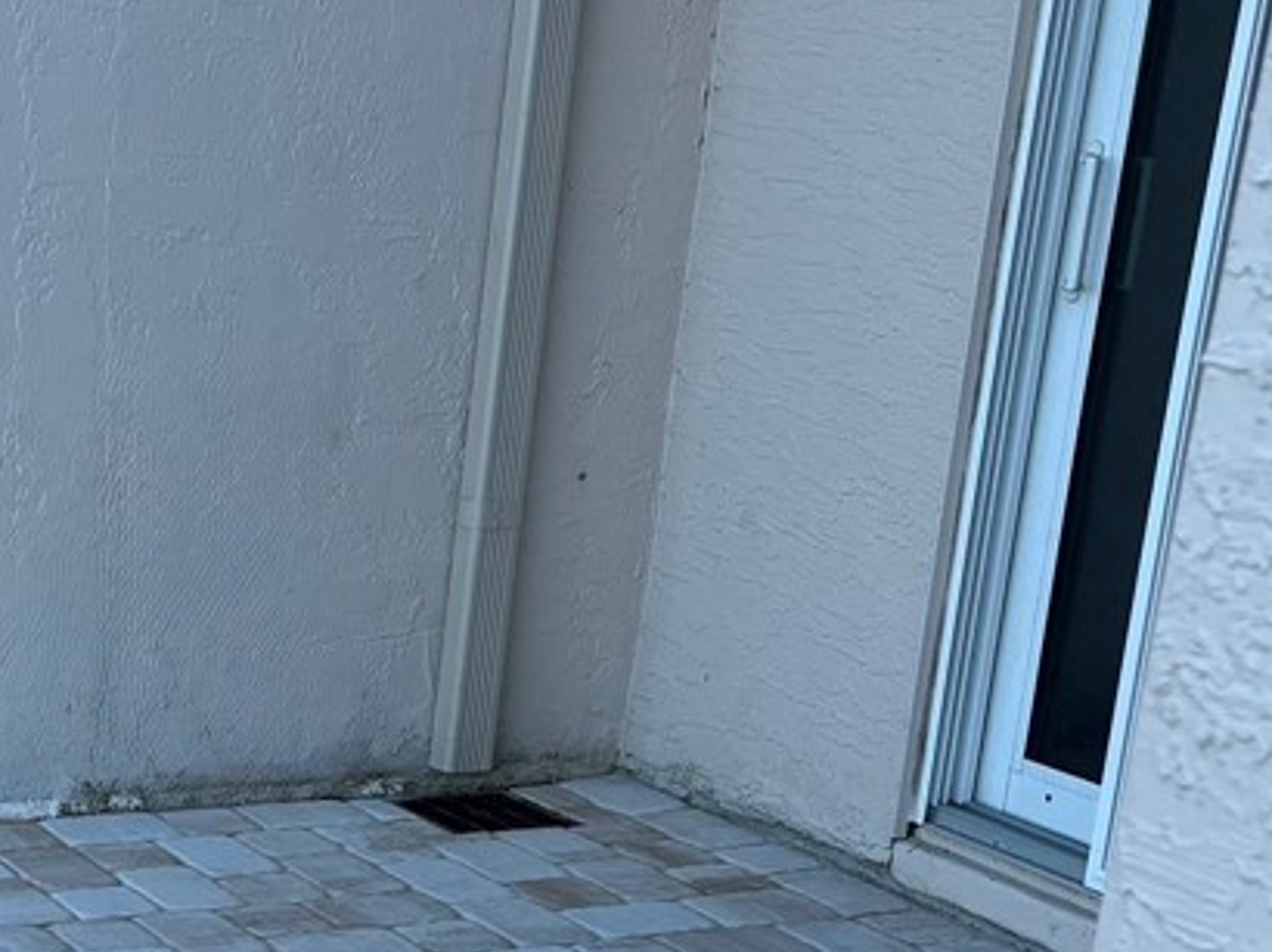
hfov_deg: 27.3
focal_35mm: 65
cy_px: 1005
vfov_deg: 21.6
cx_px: -130
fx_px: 2387
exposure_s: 1/945
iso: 64
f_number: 1.6
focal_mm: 5.96
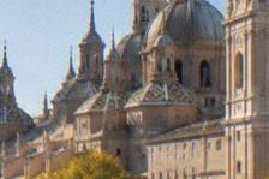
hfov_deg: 9.3
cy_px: 192
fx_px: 1635
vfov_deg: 6.2
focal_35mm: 219
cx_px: -14
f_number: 5.6
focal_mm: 49
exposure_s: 1/640
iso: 400
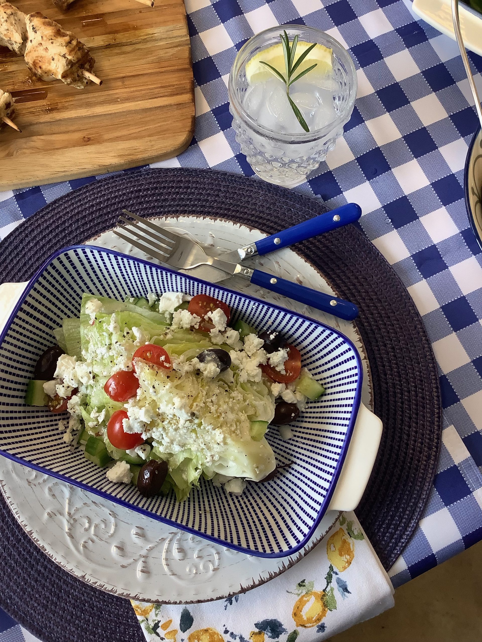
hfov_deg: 45.4
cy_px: 321
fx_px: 576
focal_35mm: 31
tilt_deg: -78.2
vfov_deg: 58.4
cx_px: 241
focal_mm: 3.3
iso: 80
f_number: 2.4
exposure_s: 1/60
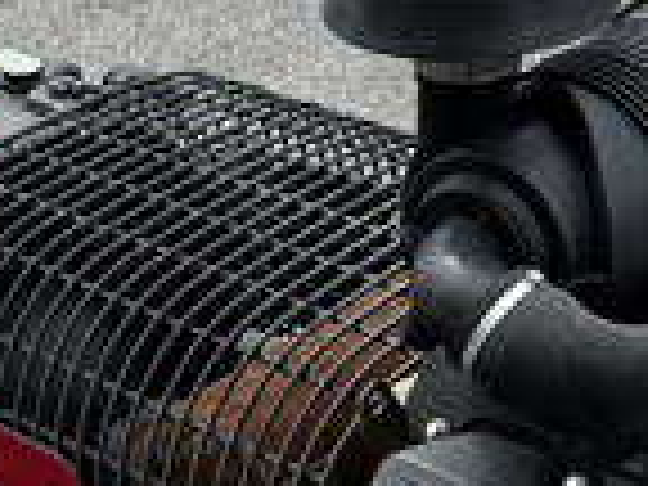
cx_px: 148
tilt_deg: -42.7
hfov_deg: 18.2
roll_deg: +2.1
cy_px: 675
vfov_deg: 13.2
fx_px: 2003
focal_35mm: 107
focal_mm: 6.76
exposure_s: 1/1678
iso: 80
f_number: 1.78
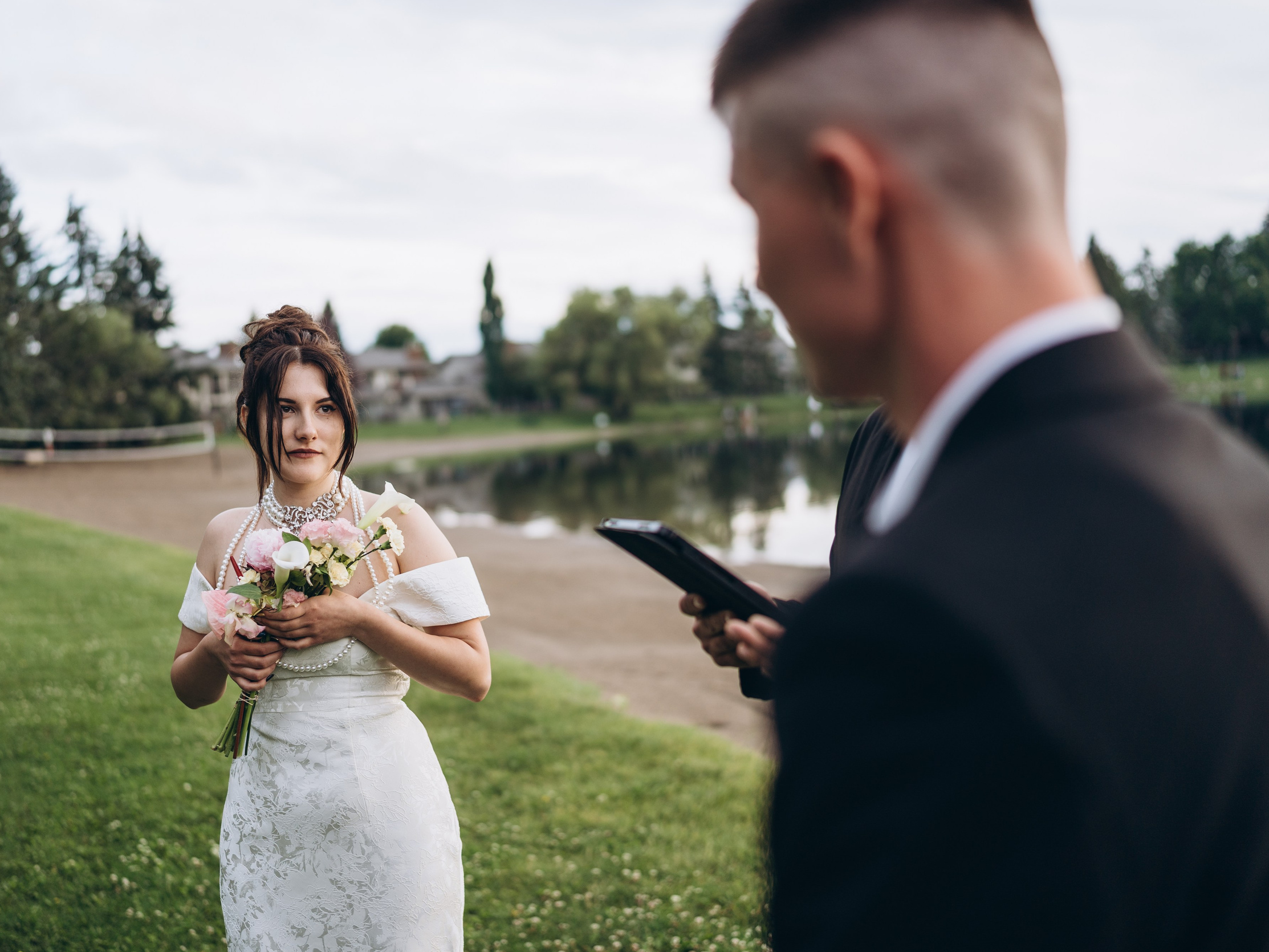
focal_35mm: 39
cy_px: 472
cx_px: 552
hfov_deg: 47.7
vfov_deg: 36.8
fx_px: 1430
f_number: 1.4
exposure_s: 1/640
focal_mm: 35
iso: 100
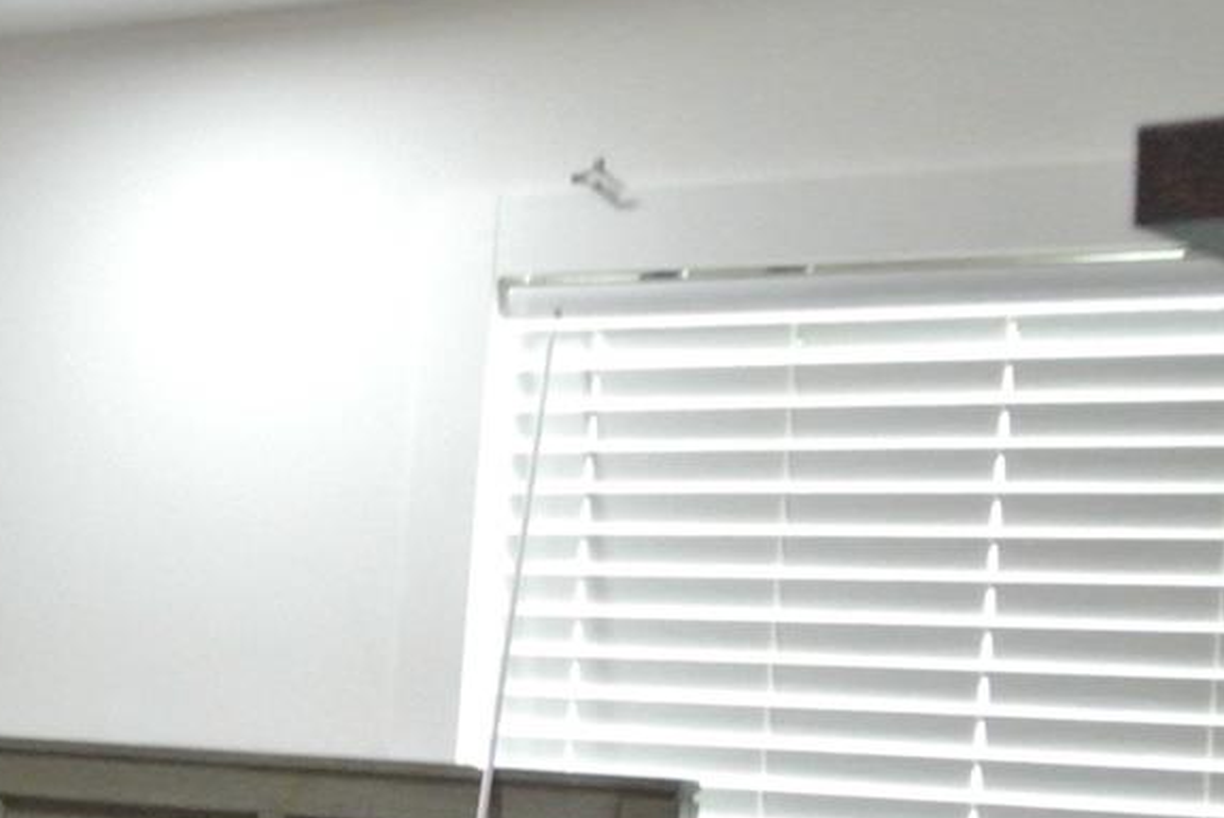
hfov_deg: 18.7
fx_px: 3402
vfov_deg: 13.3
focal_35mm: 100
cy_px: 992
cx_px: -440
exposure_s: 1/15
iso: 2800
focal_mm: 13.6
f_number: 4
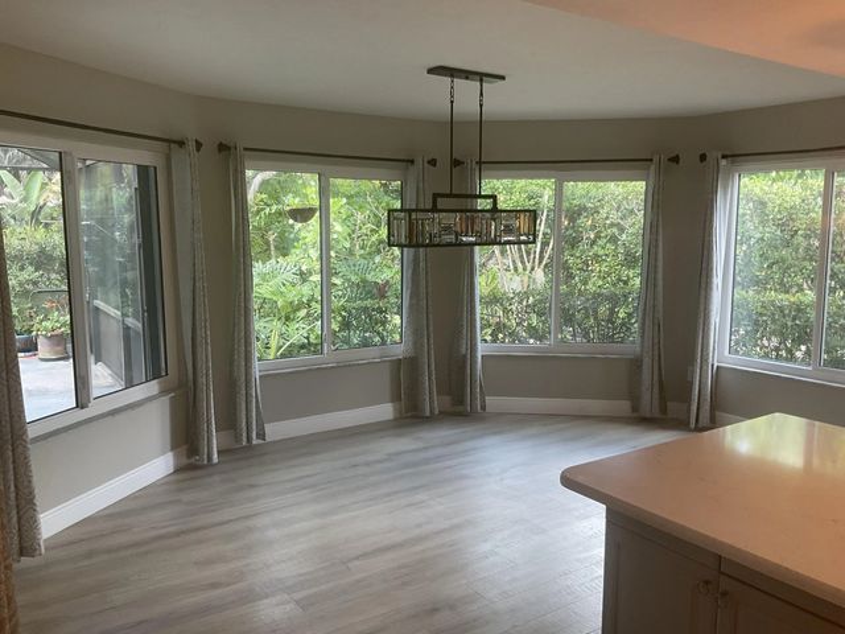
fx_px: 708
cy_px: 317
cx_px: 422
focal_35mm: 29
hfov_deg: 61.7
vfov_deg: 48.2
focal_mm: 3
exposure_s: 1/60
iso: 50
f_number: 1.8
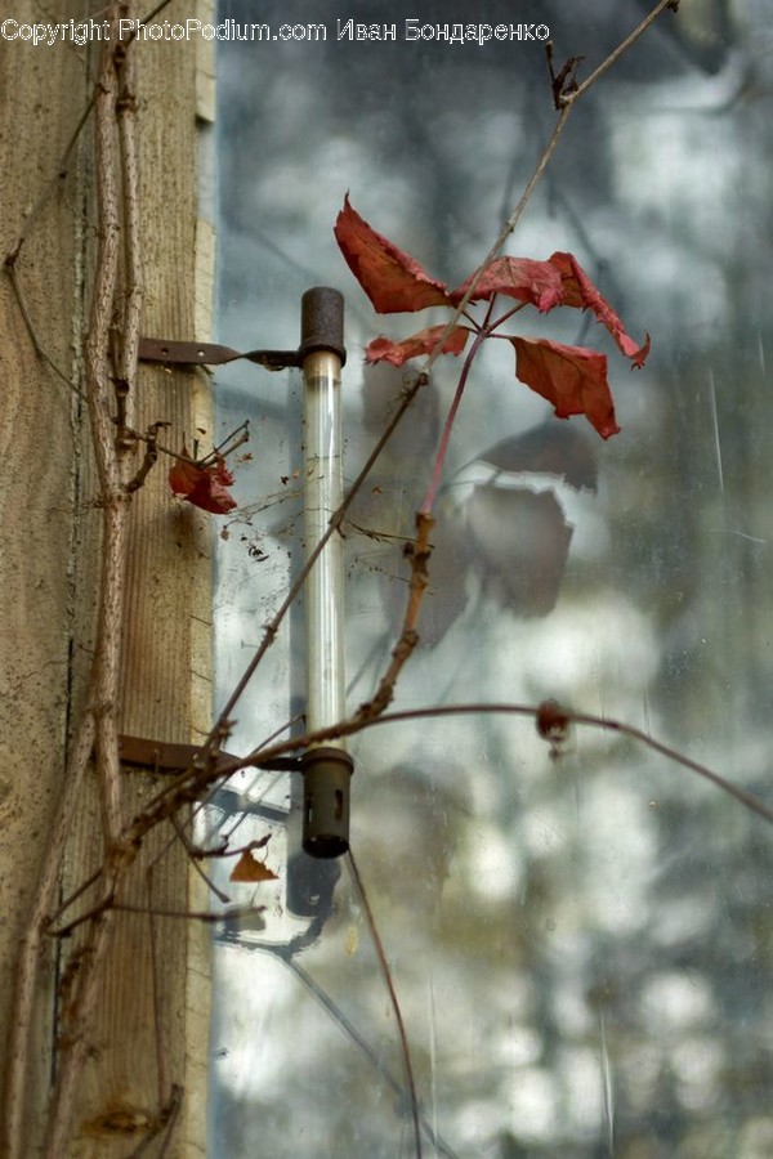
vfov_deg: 19.5
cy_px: 580
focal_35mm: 105
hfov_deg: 13.0
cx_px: 386
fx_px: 3382
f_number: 2.8
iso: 400
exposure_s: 1/640
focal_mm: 70
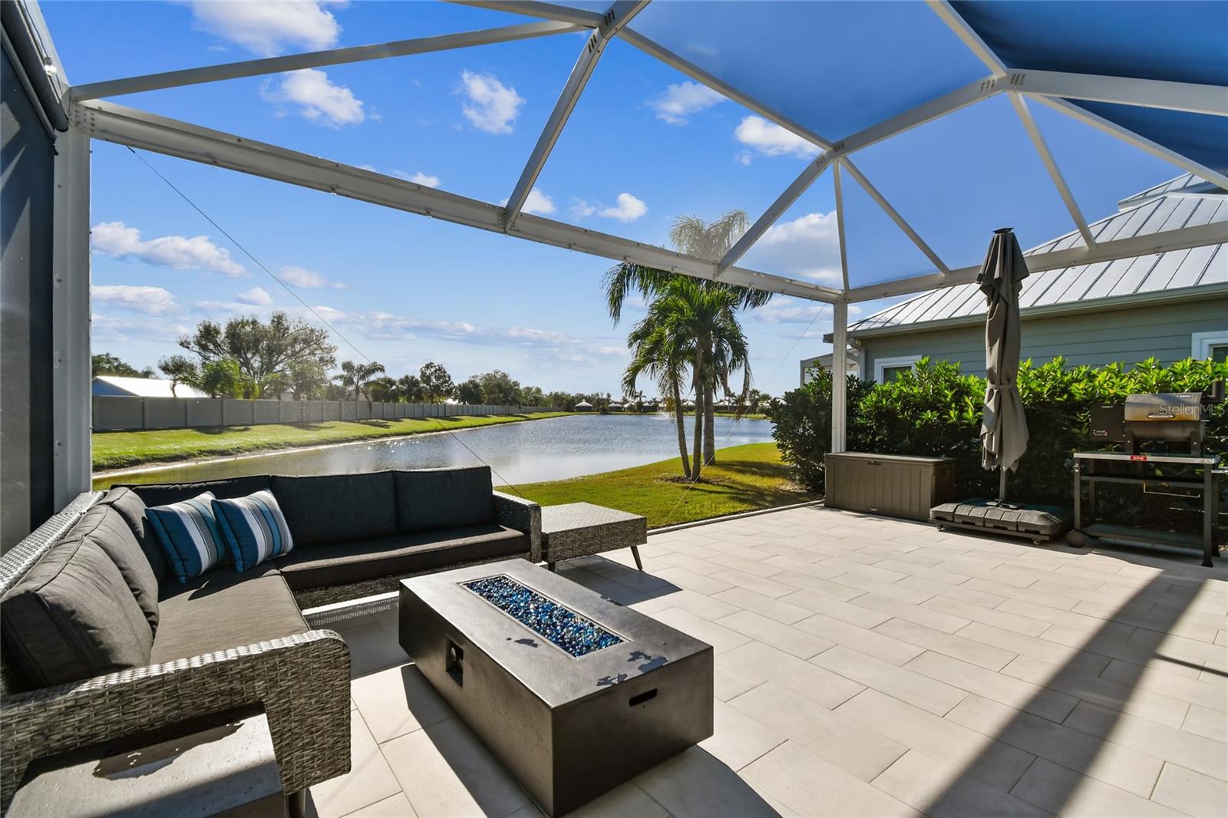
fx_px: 512
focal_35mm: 15
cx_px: 614
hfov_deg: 100.4
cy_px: 409
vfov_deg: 77.3
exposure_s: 1/2000
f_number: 7.1
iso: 100
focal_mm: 10
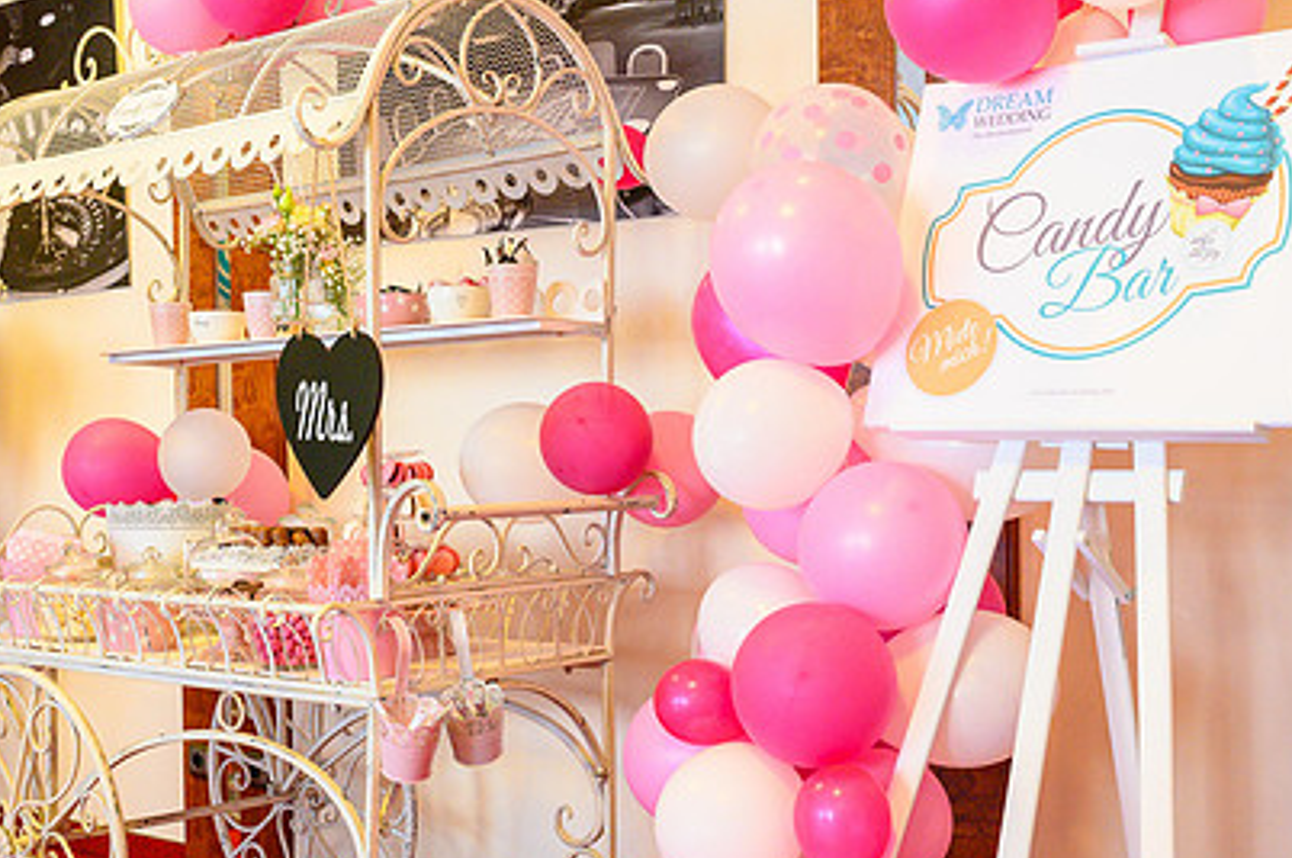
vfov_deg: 25.9
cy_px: 521
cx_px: 492
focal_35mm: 52
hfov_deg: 38.0
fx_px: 1864
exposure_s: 1/50
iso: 3200
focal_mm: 36
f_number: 7.1
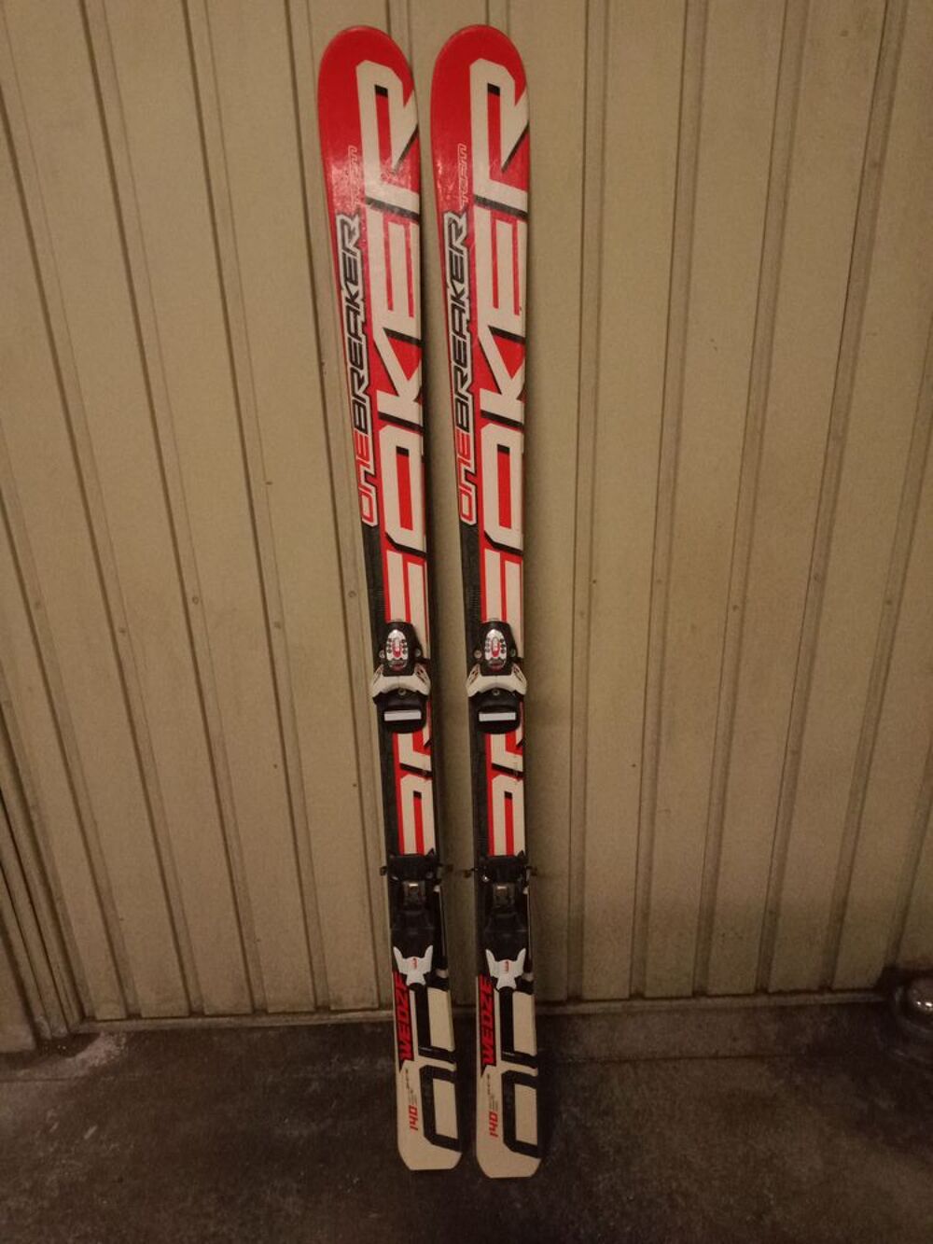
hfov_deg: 51.4
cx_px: 466
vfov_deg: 65.3
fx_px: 970
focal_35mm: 27
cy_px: 622
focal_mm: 3.54
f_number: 2
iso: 1287
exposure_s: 1/25
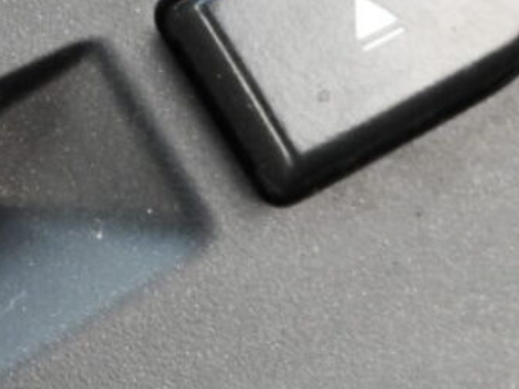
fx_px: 6610
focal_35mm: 441
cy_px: 694
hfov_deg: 4.5
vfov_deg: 3.4
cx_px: 566
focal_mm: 18.9
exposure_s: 1/80
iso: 100
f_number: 4
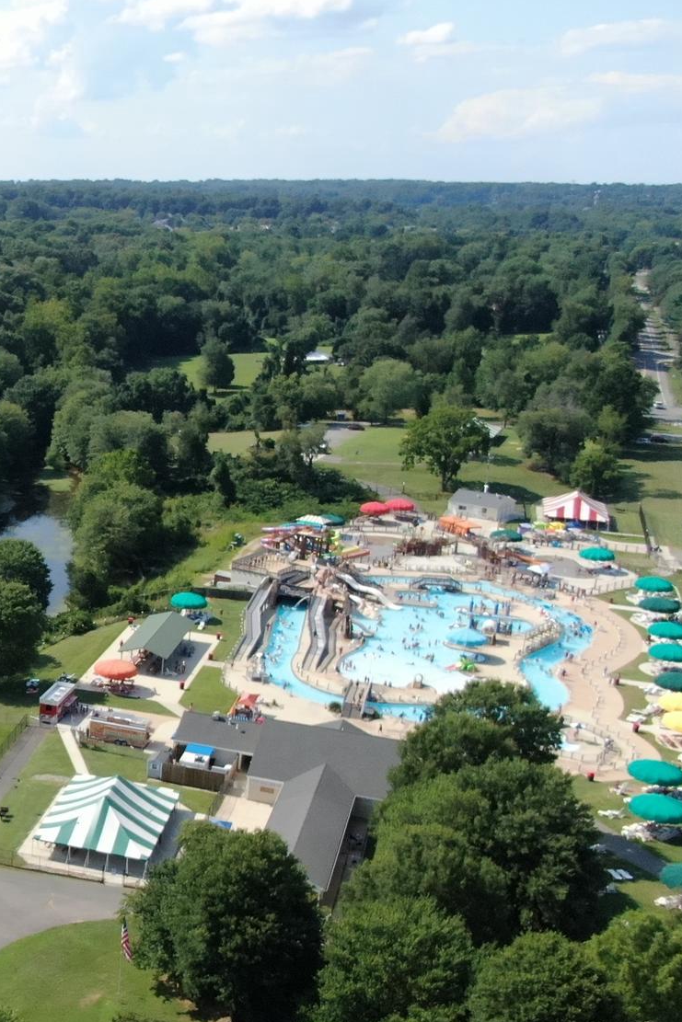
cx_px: -152
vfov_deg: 42.5
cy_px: 614
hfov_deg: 25.9
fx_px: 1307
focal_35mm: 46
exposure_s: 1/3200
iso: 400
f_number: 2.8
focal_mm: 4.39
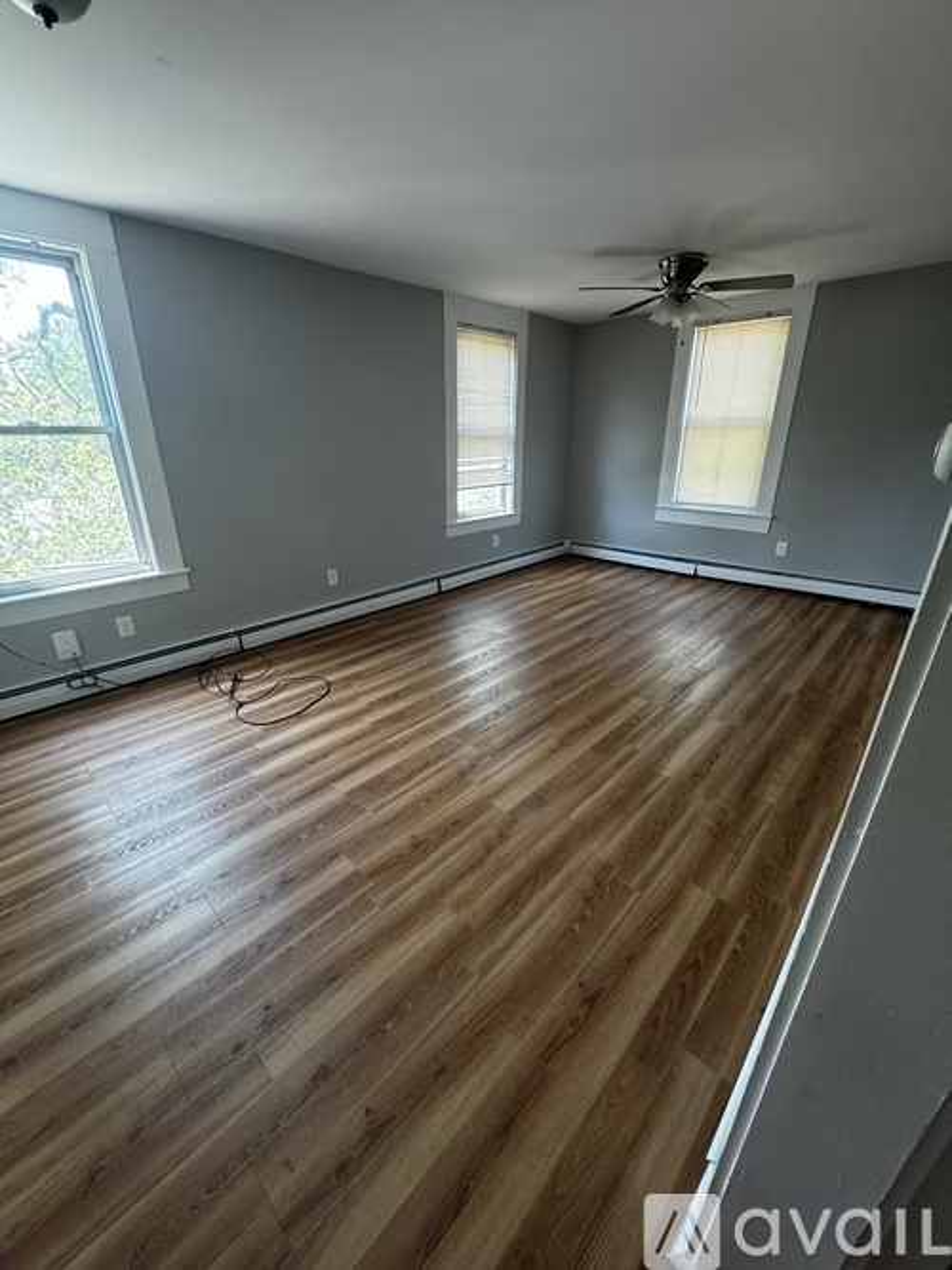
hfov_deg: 85.7
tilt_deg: -20.3
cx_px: 476
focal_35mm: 14
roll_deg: +0.7
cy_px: 635
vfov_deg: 102.1
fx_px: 514
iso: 320
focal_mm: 2.22
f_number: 2.2
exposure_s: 1/99
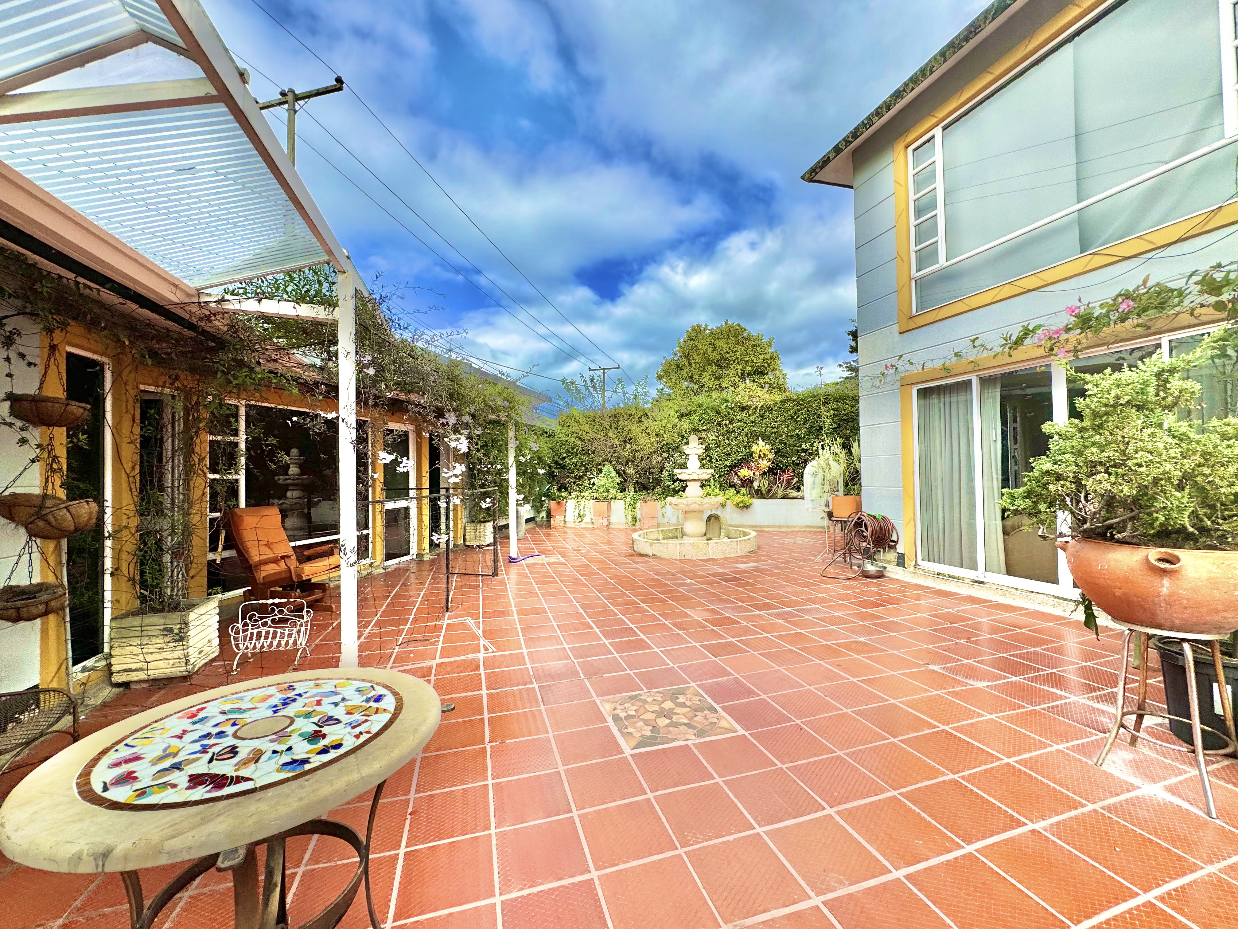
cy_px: 464
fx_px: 501
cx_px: 619
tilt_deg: +1.5
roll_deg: +1.0
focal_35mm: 14
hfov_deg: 102.1
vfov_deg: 85.7
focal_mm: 2.22
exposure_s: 1/1277
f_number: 2.2
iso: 50
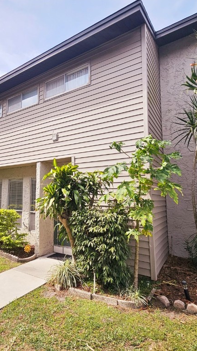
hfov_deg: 57.0
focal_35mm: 19
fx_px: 177
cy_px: 175
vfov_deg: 89.6
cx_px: 65
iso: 50
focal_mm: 2.2
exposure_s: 1/2000
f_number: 2.2
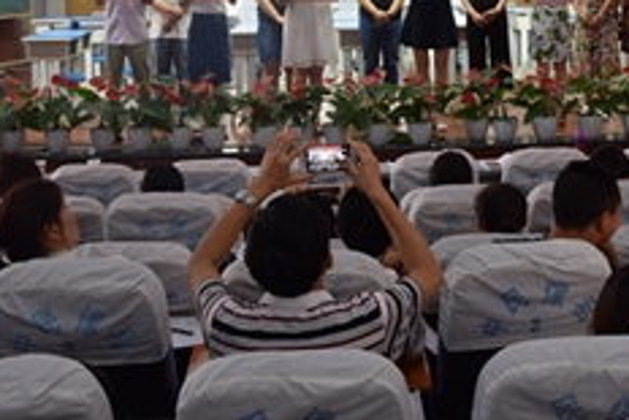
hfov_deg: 28.2
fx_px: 1241
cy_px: 53
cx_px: 431
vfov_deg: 18.9
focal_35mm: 71
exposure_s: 1/13
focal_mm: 22
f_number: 3.8
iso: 100
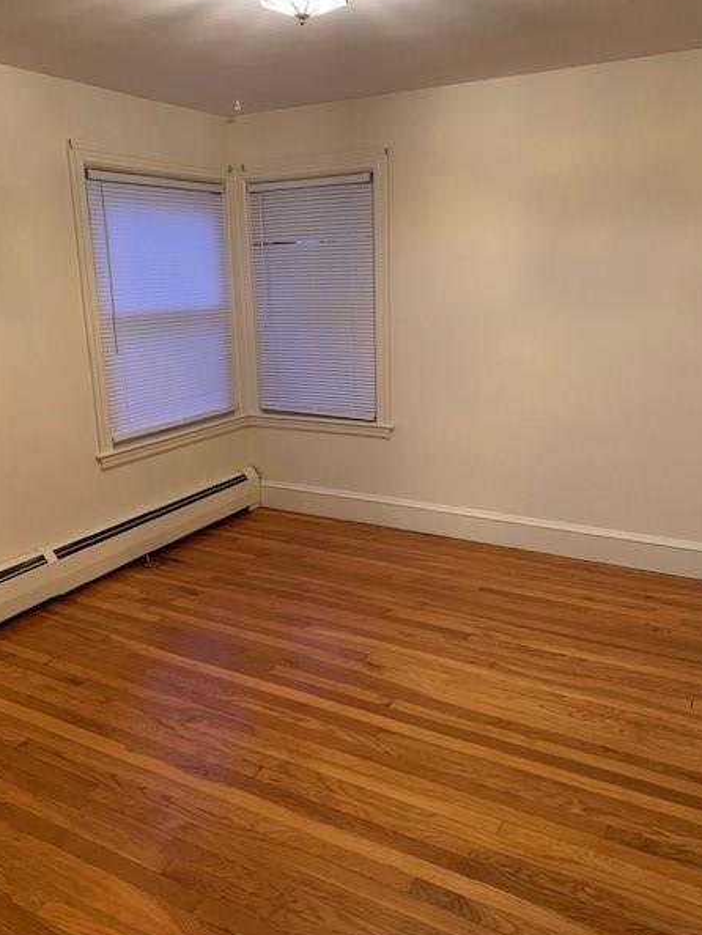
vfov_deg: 63.4
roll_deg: +2.3
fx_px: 757
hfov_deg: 49.8
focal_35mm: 28
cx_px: 345
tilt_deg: -12.5
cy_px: 453
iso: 320
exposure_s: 1/60
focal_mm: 4.25
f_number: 1.8
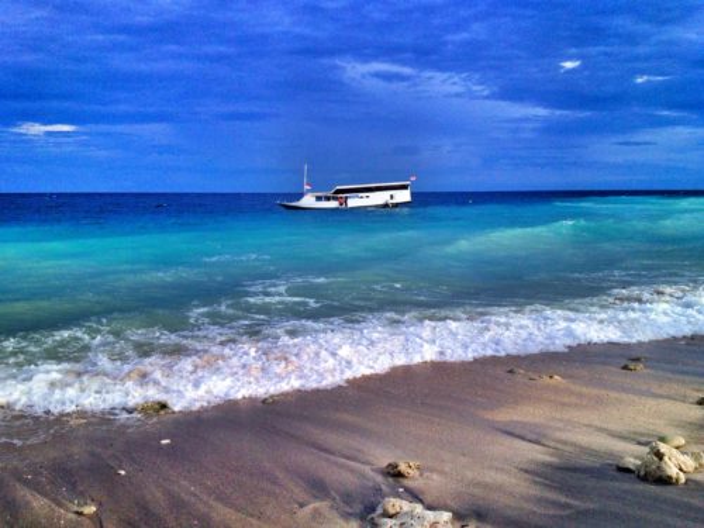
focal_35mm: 35
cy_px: 264
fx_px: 712
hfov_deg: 52.6
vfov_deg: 40.7
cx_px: 352
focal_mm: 4.28
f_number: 2.4
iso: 50
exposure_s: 1/1972
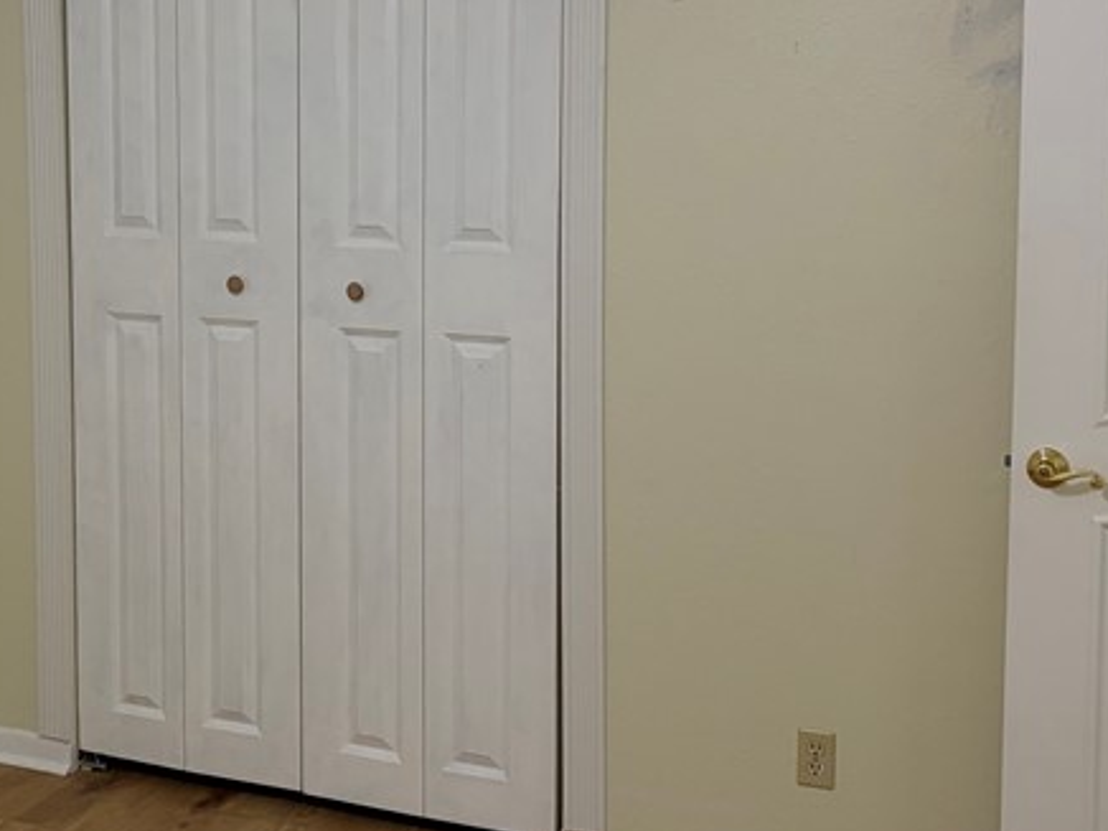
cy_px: 259
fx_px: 1953
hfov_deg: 31.1
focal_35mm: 61
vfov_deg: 23.9
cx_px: 267
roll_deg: +0.1
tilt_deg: -5.6
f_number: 1.6
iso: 160
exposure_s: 1/60
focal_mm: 5.96
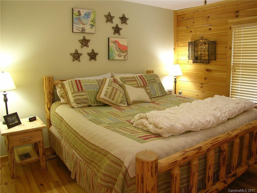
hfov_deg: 52.6
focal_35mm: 35
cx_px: 128
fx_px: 260
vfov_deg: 40.7
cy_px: 96
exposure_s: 1/3.5
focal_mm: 8.9
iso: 65
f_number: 2.8
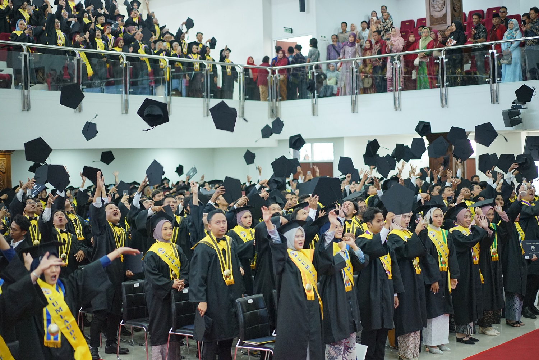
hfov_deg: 36.2
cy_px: 180
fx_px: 823
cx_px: 270
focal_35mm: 55
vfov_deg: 24.6
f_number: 1.8
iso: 1600
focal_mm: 55
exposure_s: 1/250
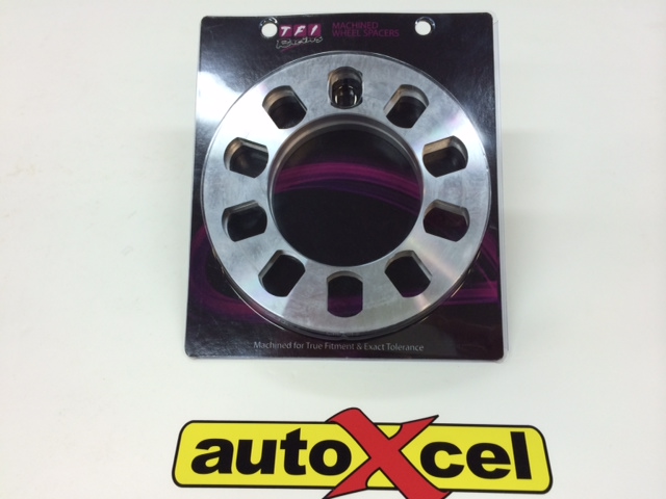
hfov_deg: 60.0
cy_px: 250
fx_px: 577
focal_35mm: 30
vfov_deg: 46.8
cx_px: 333
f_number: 2.2
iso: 50
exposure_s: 1/33
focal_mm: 4.12
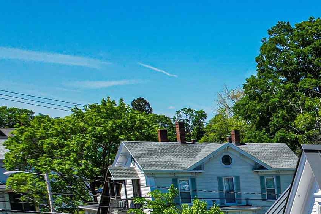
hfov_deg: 20.1
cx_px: 539
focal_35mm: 80
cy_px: 353
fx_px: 713
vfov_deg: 15.3
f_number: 2.8
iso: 120
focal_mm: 8.38
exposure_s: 1/2000
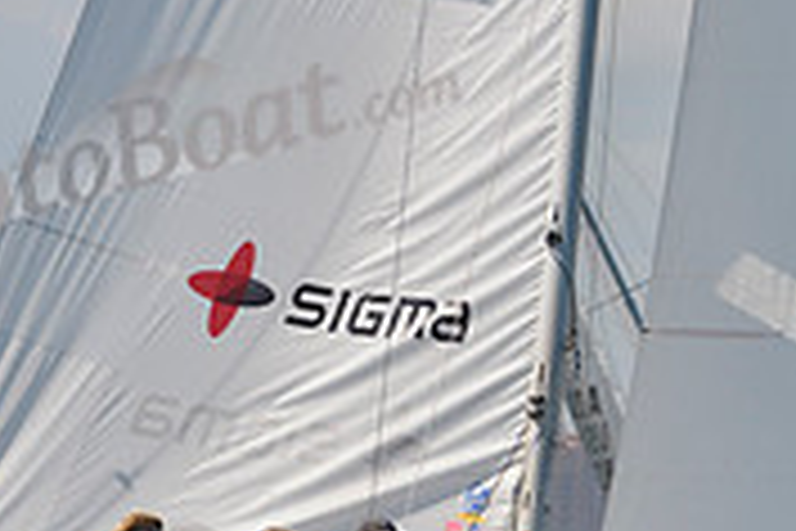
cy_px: 322
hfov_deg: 3.1
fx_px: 14504
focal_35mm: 656
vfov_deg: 2.1
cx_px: 697
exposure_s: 1/2000
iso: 280
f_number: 6.3
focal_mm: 200
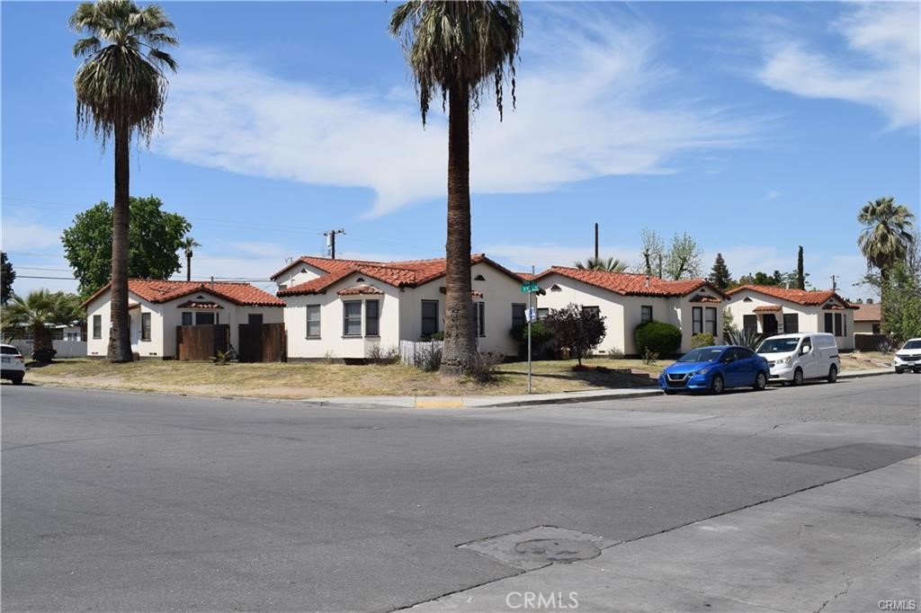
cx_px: 460
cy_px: 306
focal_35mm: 36
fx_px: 921
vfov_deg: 36.8
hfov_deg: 53.1
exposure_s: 1/400
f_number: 10
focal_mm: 24
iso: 200
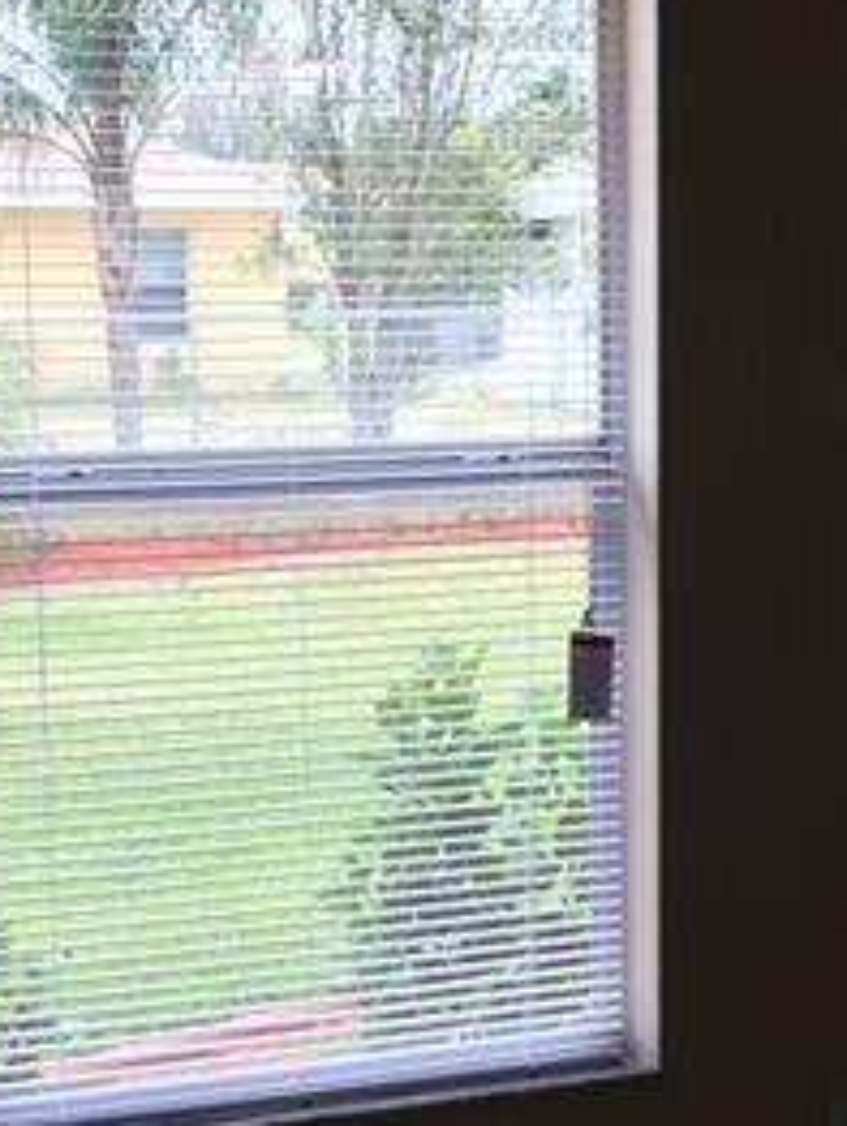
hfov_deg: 17.4
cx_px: 559
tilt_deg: -12.5
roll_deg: +1.4
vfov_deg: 22.9
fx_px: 2769
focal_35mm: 85
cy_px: 761
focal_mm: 4.15
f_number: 2.2
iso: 32
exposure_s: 1/120
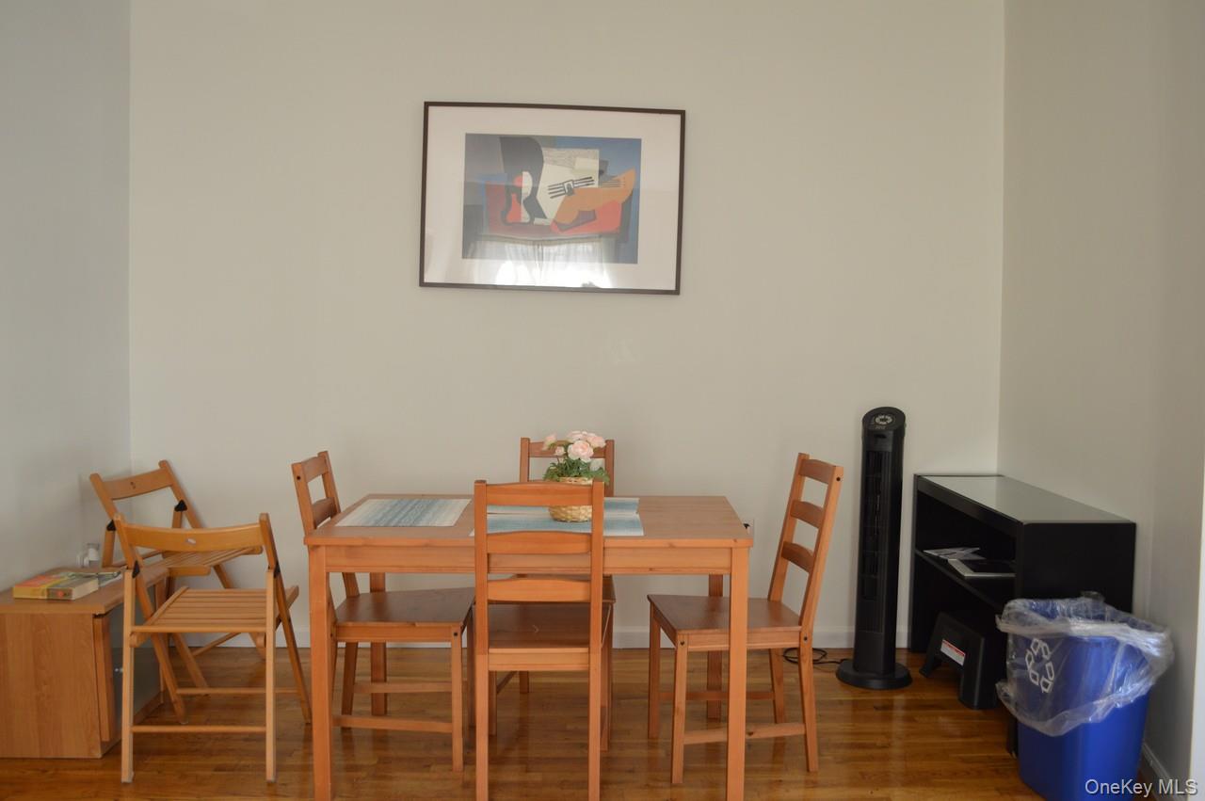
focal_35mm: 30
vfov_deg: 43.5
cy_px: 400
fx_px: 1003
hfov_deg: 62.0
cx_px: 602
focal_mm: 20
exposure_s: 1/40
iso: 400
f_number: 3.8
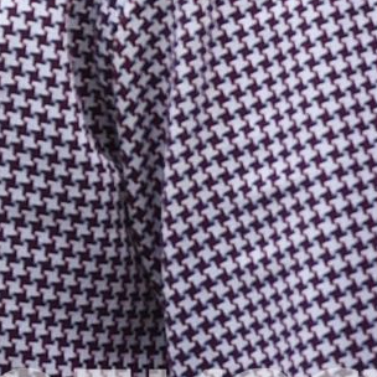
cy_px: -760
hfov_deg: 1.0
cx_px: -969
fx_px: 22352
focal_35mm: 1814
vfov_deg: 1.0
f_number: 5
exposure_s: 1/3200
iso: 1000
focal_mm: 200
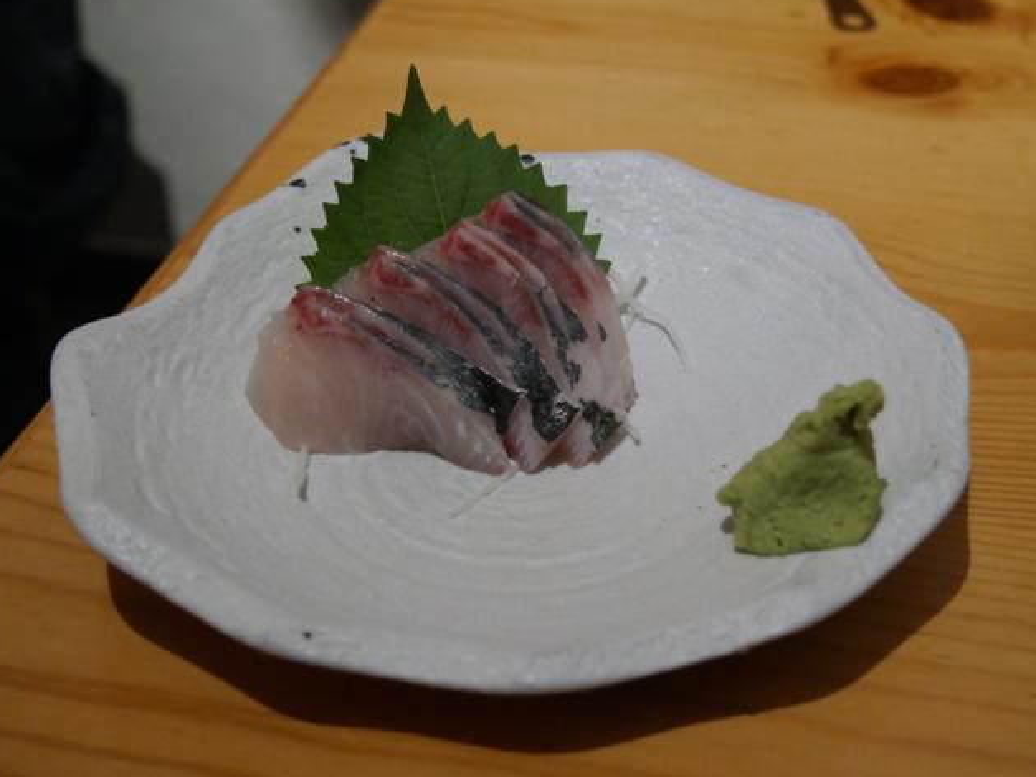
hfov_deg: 38.9
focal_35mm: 49
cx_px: 514
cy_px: 387
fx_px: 1466
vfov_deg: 29.7
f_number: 4.1
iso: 3200
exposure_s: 1/20
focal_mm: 24
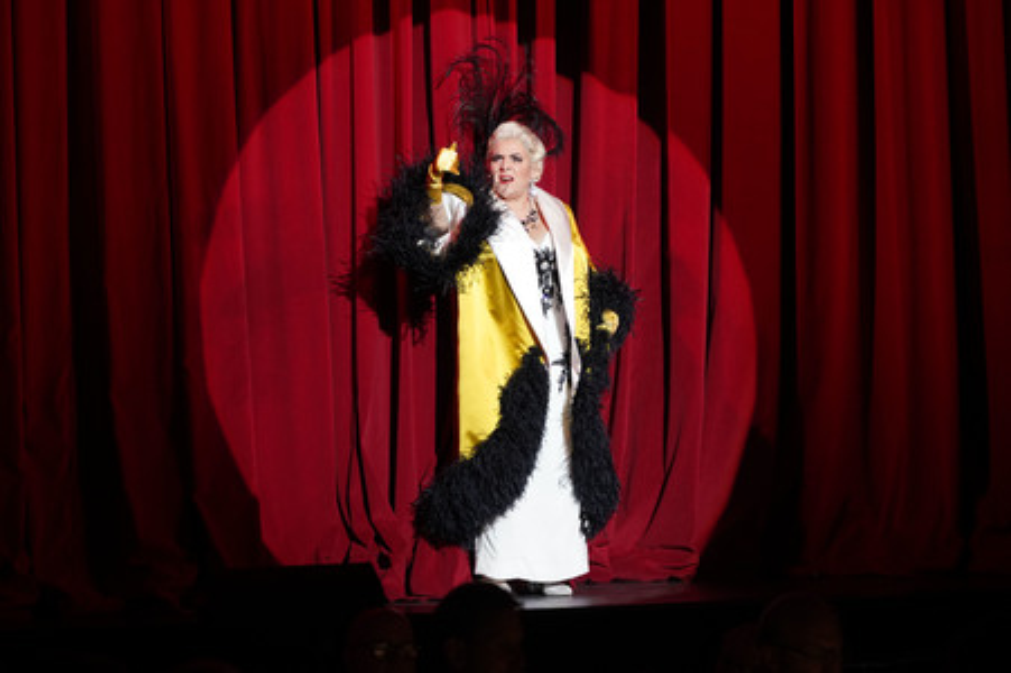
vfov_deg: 9.5
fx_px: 4041
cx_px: 506
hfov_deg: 14.3
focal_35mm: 144
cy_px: 336
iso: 2500
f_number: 5.6
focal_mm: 144
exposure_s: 1/250
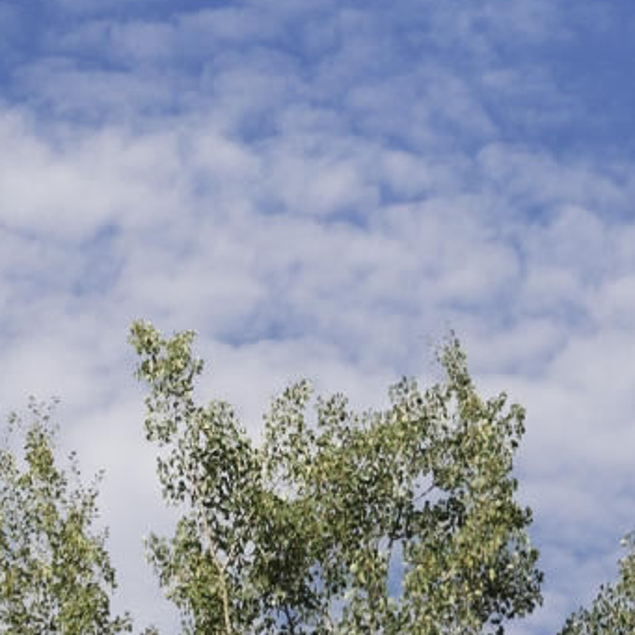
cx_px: -449
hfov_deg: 7.4
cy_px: 1359
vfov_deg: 7.2
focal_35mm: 232
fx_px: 4815
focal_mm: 31
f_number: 7.1
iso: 320
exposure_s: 1/320
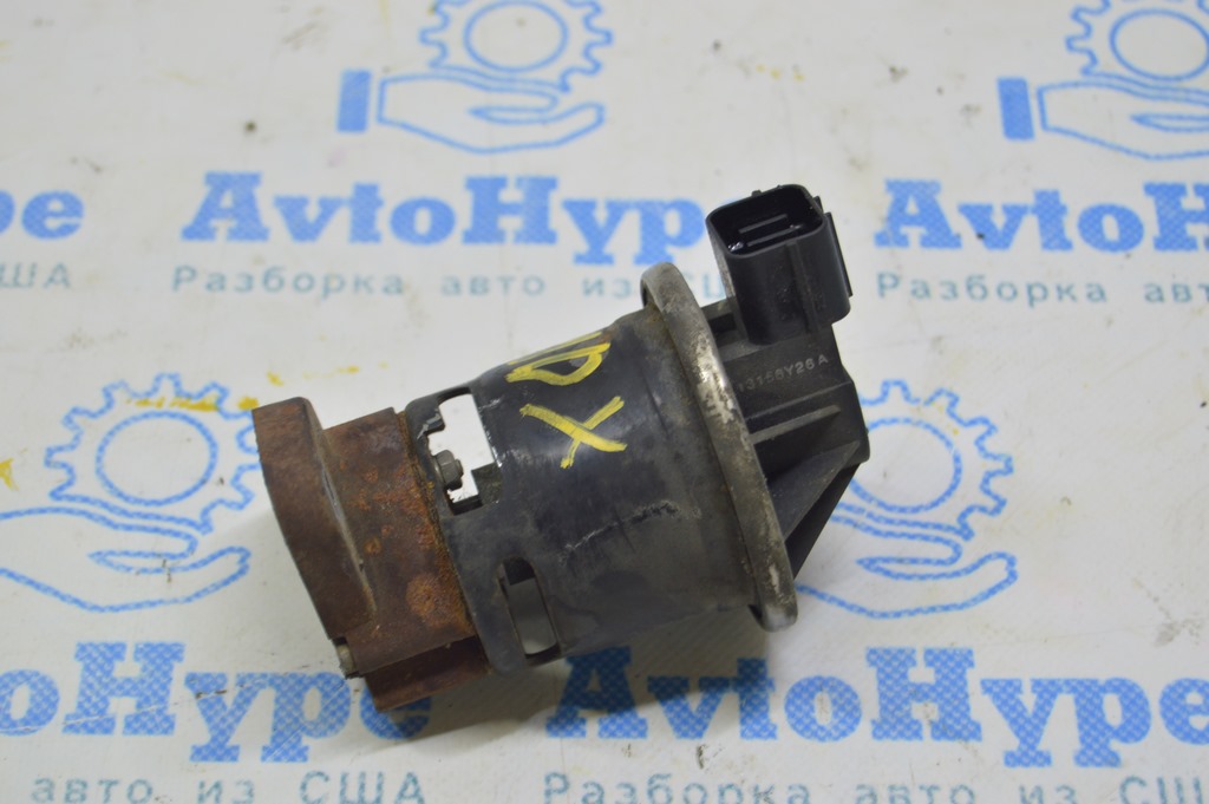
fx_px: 2617
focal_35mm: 78
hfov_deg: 26.0
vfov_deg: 17.5
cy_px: 402
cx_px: 604
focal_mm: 52
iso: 400
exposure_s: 1/20
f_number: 5.6
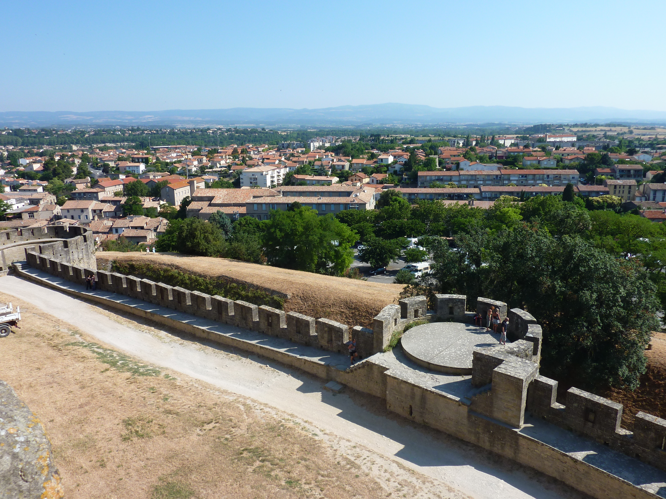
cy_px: 250
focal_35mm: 25
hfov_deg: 69.4
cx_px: 333
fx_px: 481
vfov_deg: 54.9
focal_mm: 4.1
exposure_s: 1/400
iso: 80
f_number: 4.5
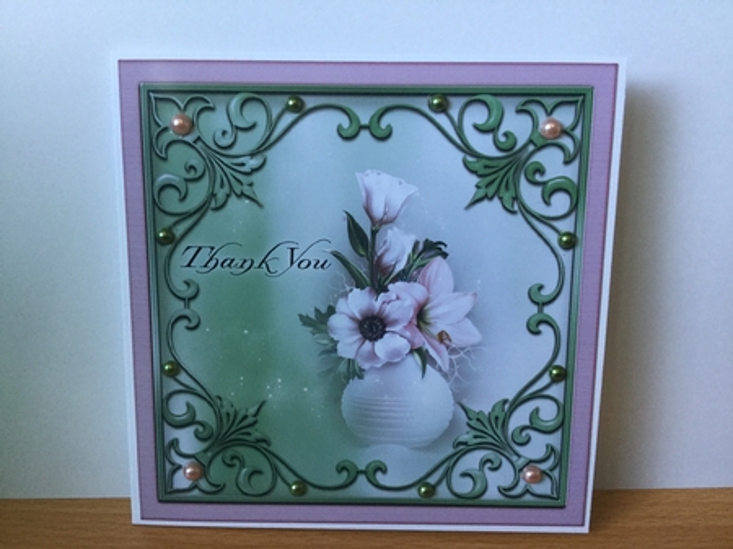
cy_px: 274
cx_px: 366
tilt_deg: -27.9
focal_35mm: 31
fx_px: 656
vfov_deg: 45.4
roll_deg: -2.2
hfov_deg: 58.4
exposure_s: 1/33
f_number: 2.4
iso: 100
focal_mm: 3.3
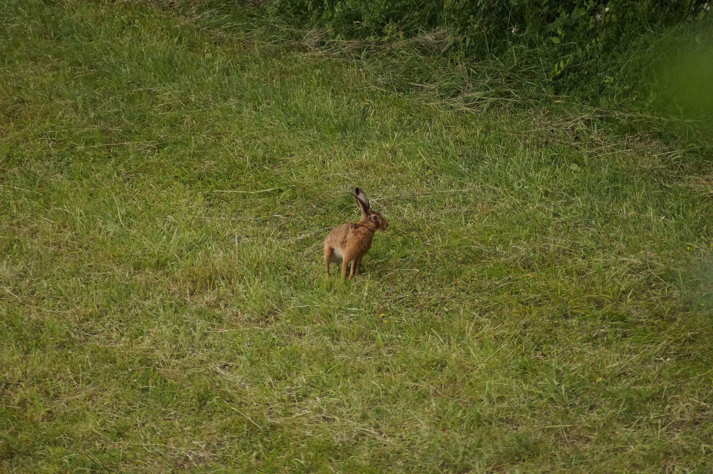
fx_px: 8903
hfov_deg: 4.6
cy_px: 237
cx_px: 356
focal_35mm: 450
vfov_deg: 3.0
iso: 800
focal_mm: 300
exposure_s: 1/50
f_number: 5.6
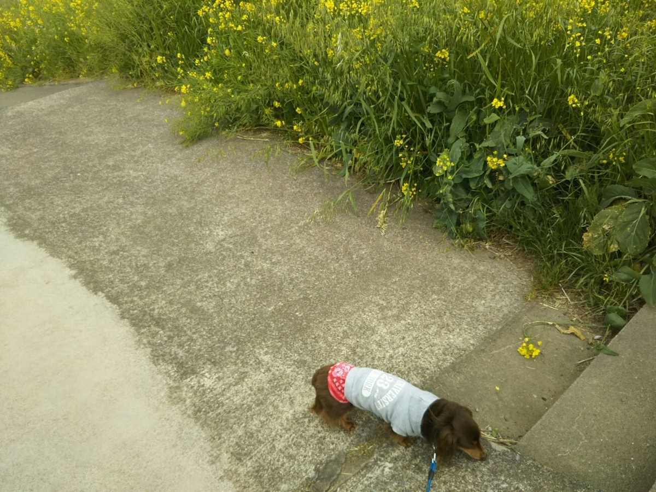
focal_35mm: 30
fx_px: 569
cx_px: 328
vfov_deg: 46.8
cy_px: 246
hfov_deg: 60.0
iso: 25
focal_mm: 4
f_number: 2.2
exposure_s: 1/302
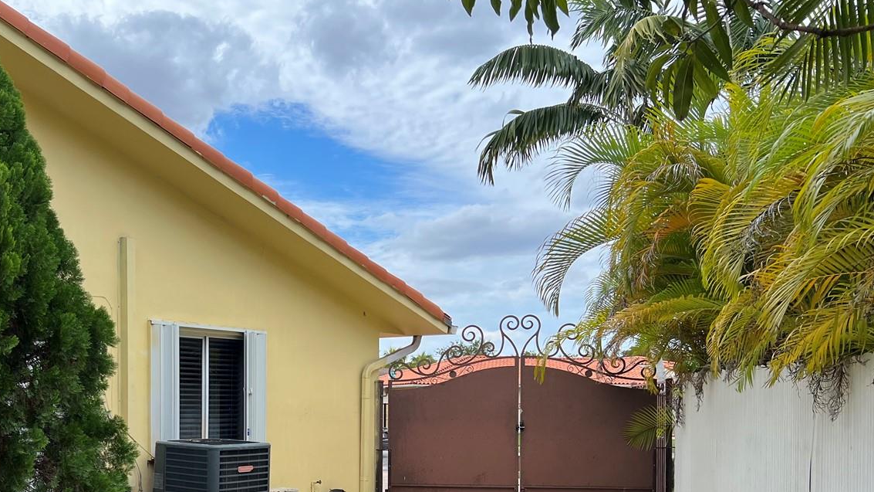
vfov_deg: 28.9
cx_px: 272
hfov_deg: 49.4
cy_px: 408
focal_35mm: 40
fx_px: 927
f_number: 1.5
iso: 50
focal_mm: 5.7
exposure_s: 1/1838
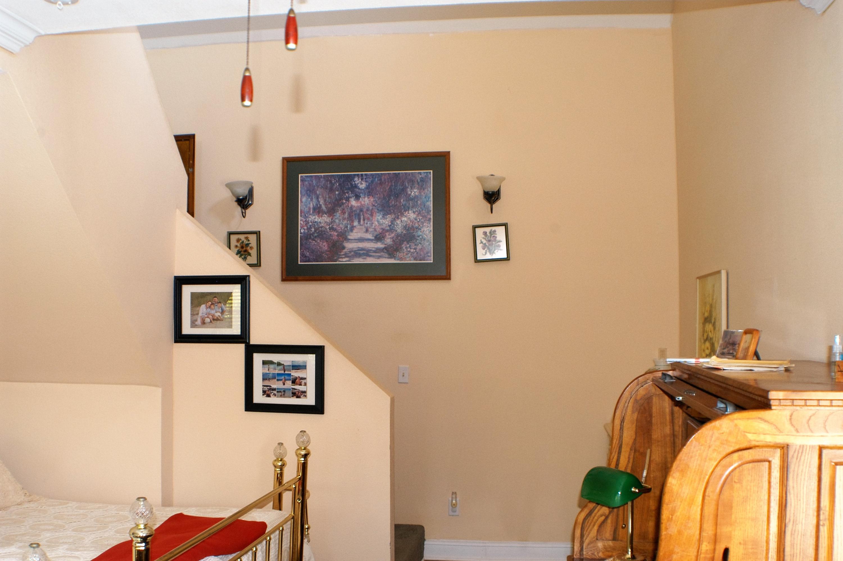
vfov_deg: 28.9
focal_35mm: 46
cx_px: 422
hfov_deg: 42.4
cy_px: 280
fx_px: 1088
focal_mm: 31
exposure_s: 1/60
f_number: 4.5
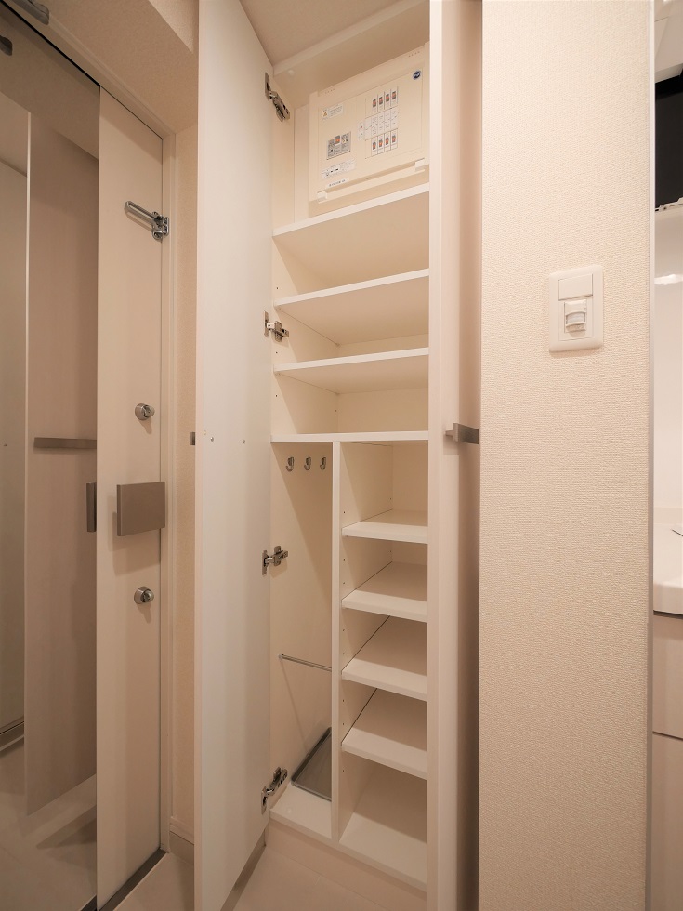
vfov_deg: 102.1
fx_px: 368
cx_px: 342
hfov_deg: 85.7
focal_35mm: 14
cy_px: 456
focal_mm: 7
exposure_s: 1/30
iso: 640
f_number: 4
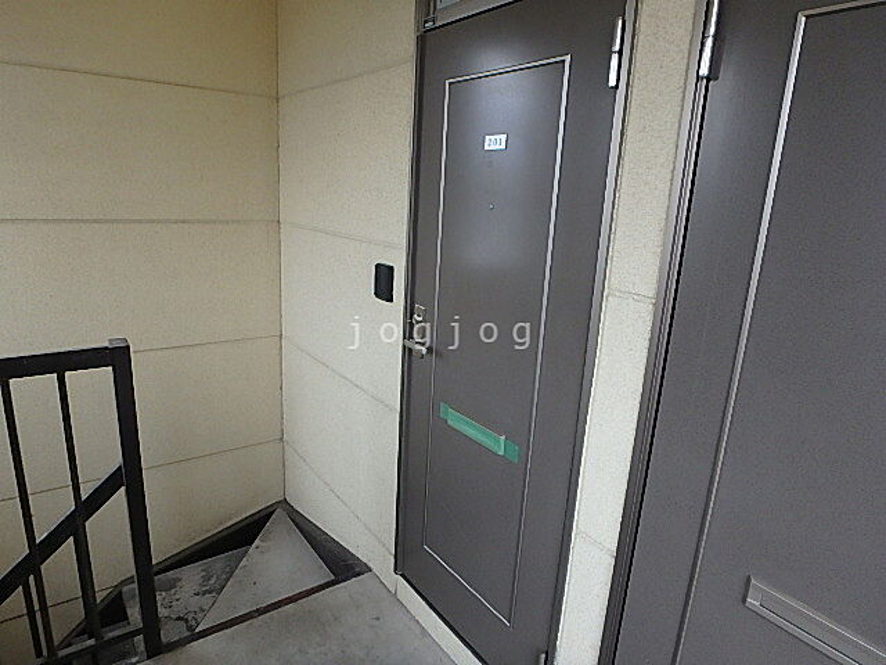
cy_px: 332
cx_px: 443
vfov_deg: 63.4
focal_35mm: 21
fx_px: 537
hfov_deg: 79.0
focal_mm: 3.7
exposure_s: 1/30
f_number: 3.5
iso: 200
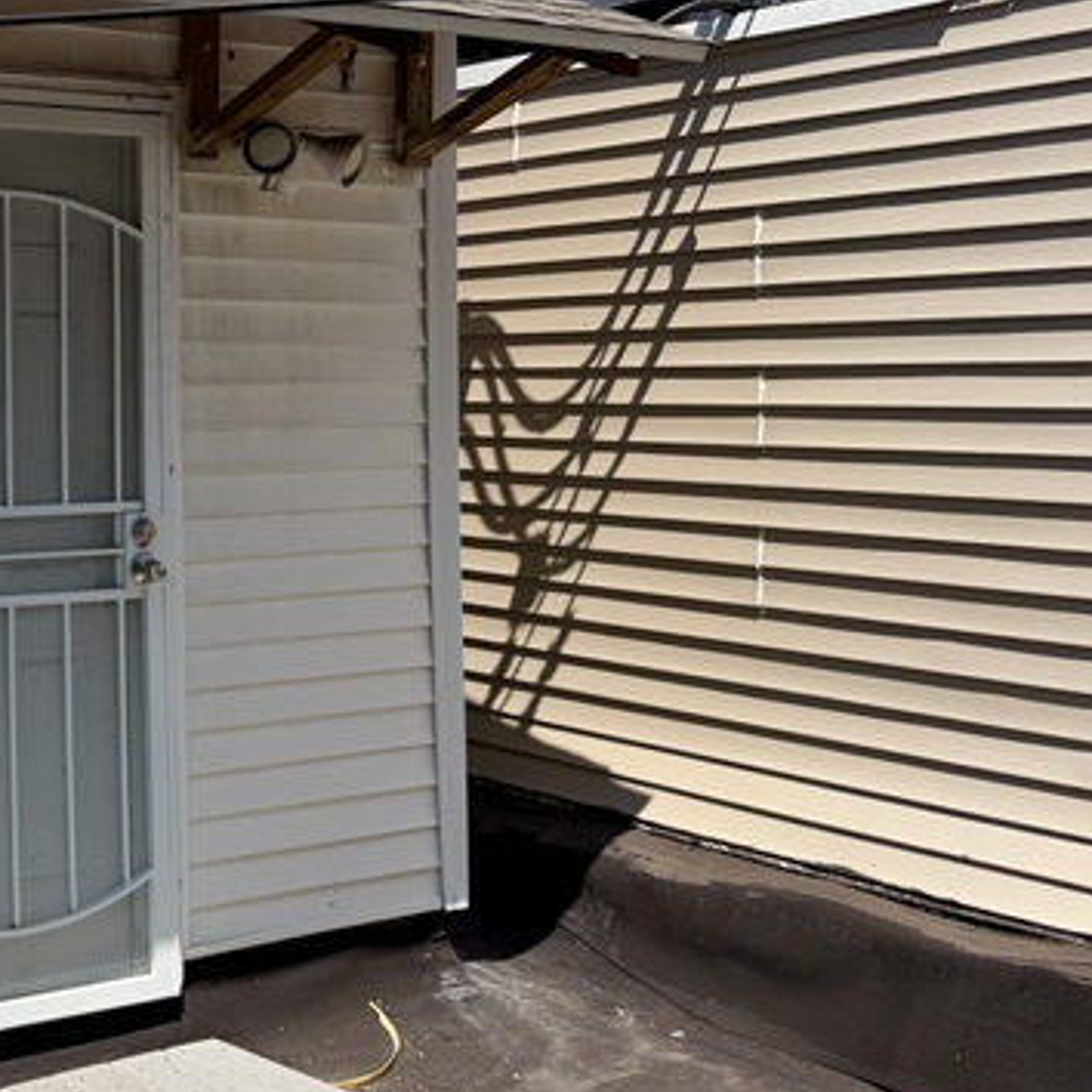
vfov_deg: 35.1
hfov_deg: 31.1
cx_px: -136
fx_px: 1713
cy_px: 373
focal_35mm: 48
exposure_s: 1/4975
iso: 80
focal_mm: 6.76
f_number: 1.78
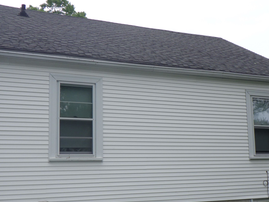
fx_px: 311
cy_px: 136
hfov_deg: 46.7
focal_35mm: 40
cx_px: 149
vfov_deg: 35.6
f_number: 3.5
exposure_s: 1/500
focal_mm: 5
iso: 125
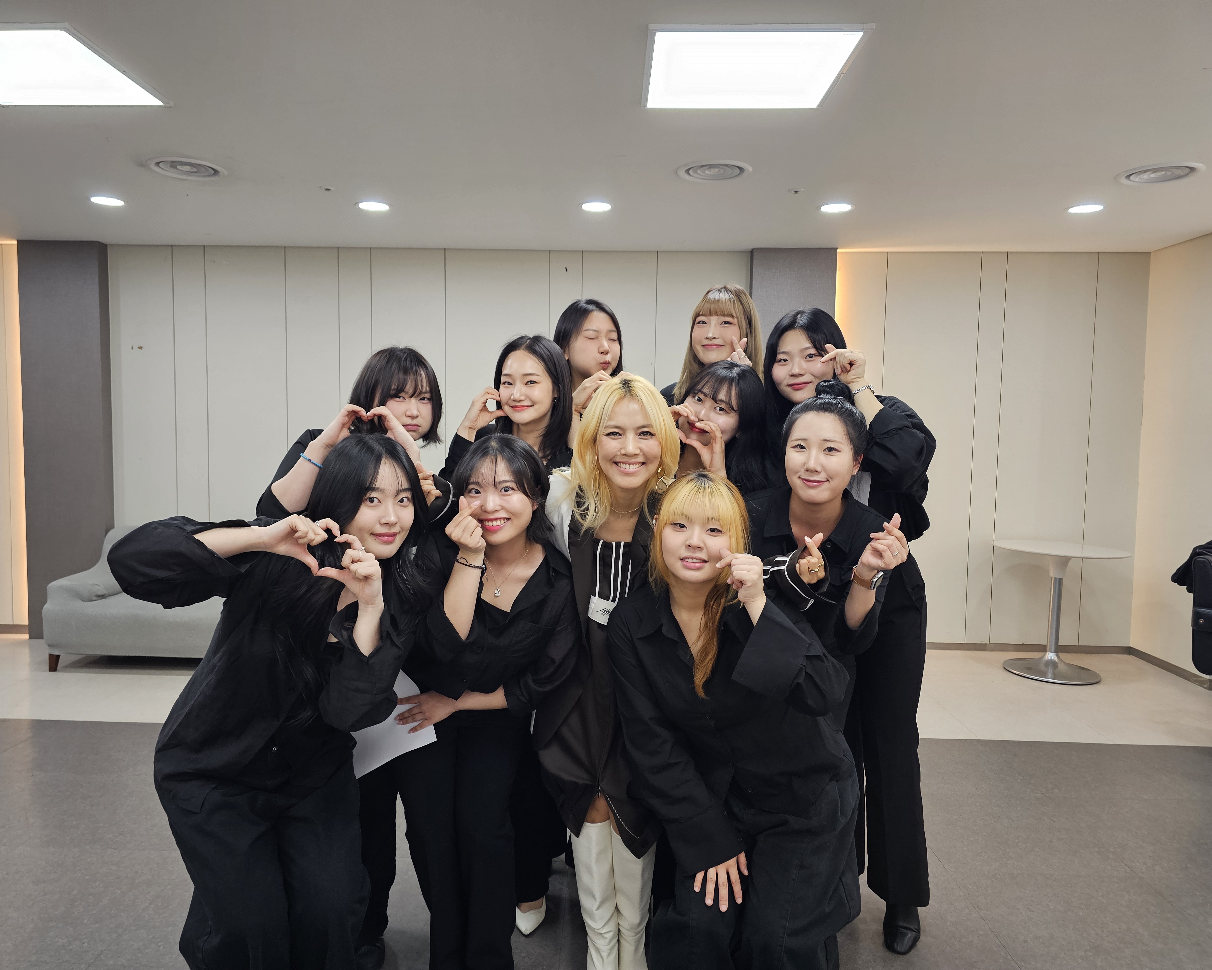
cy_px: 486
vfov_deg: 58.8
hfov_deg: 70.3
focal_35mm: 24
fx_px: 861
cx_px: 591
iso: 125
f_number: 1.7
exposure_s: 1/120
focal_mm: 6.3
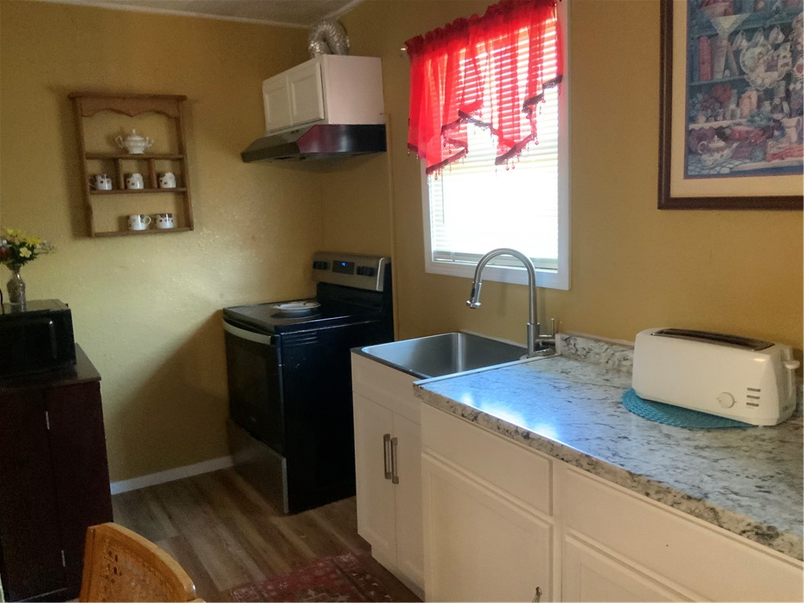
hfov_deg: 61.7
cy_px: 302
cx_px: 402
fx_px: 674
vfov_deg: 48.2
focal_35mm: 29
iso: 400
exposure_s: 1/30
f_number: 1.8
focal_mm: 3
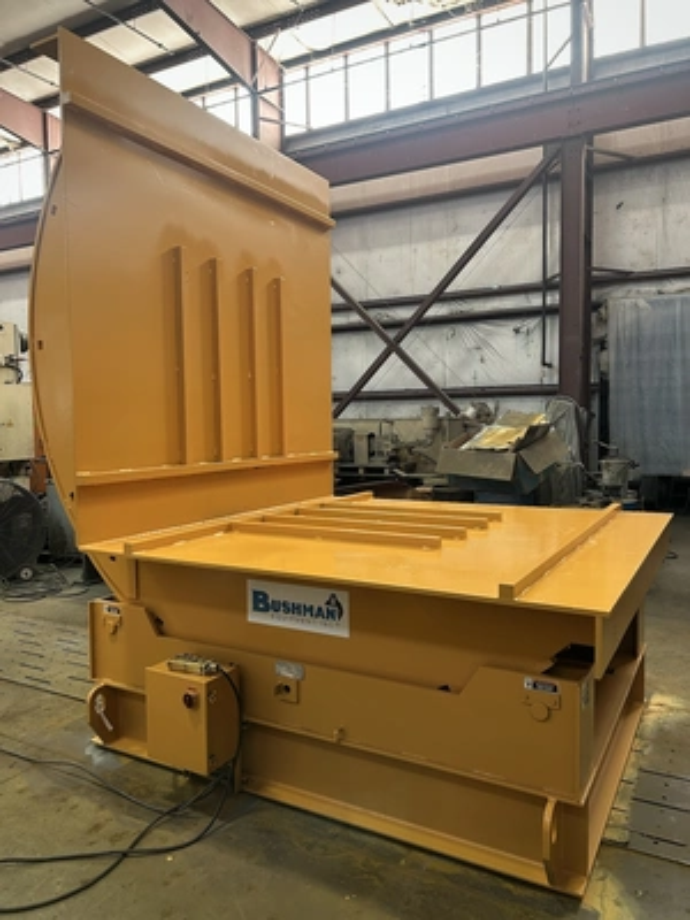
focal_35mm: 26
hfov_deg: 53.1
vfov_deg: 67.3
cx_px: 345
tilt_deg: -4.2
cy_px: 460
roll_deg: +1.0
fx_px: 691
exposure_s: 1/60
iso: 160
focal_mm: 5.7
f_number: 1.5
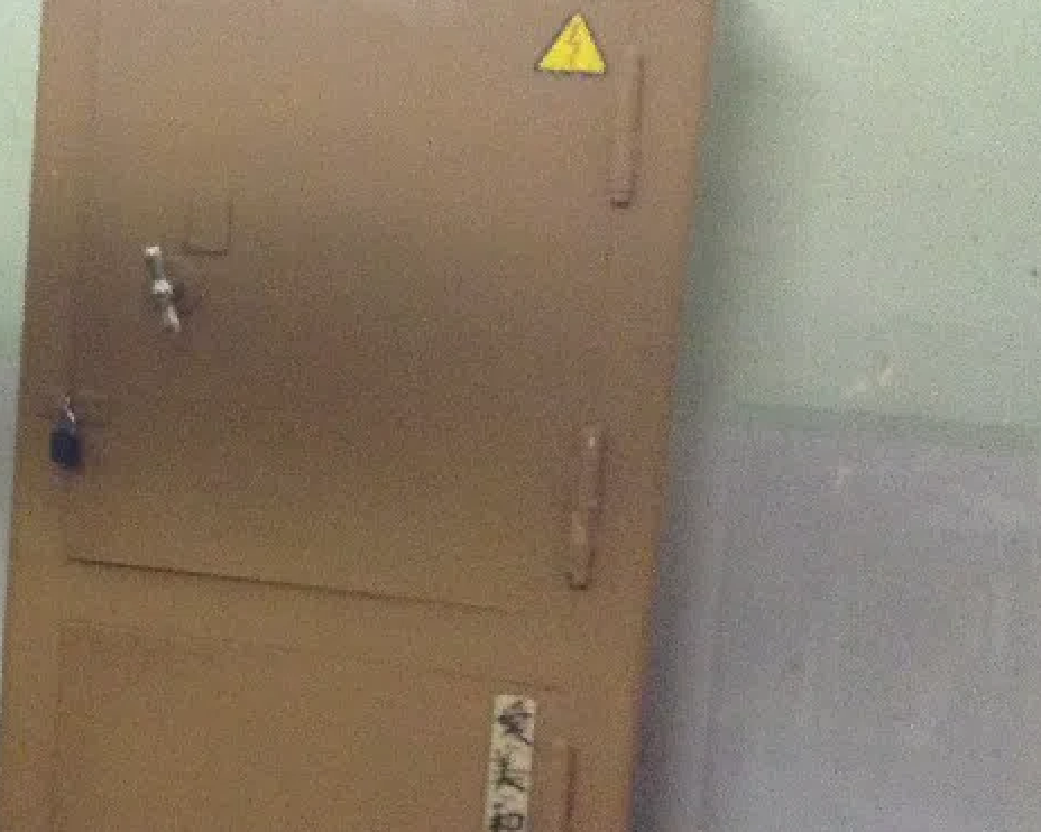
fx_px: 2187
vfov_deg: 21.5
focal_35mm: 71
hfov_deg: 25.3
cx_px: -40
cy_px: 364
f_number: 2.4
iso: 320
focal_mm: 3.3
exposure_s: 1/15
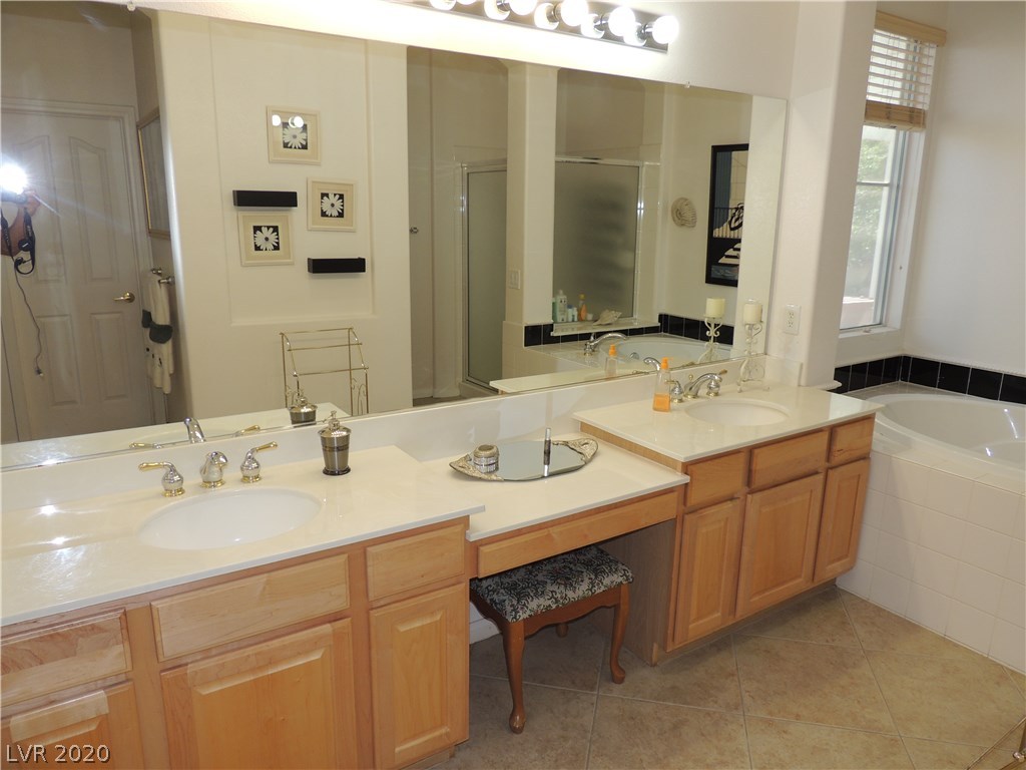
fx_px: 711
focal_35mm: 24
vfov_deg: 56.8
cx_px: 513
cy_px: 385
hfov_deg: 71.6
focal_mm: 4.3
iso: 100
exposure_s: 1/40
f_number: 3
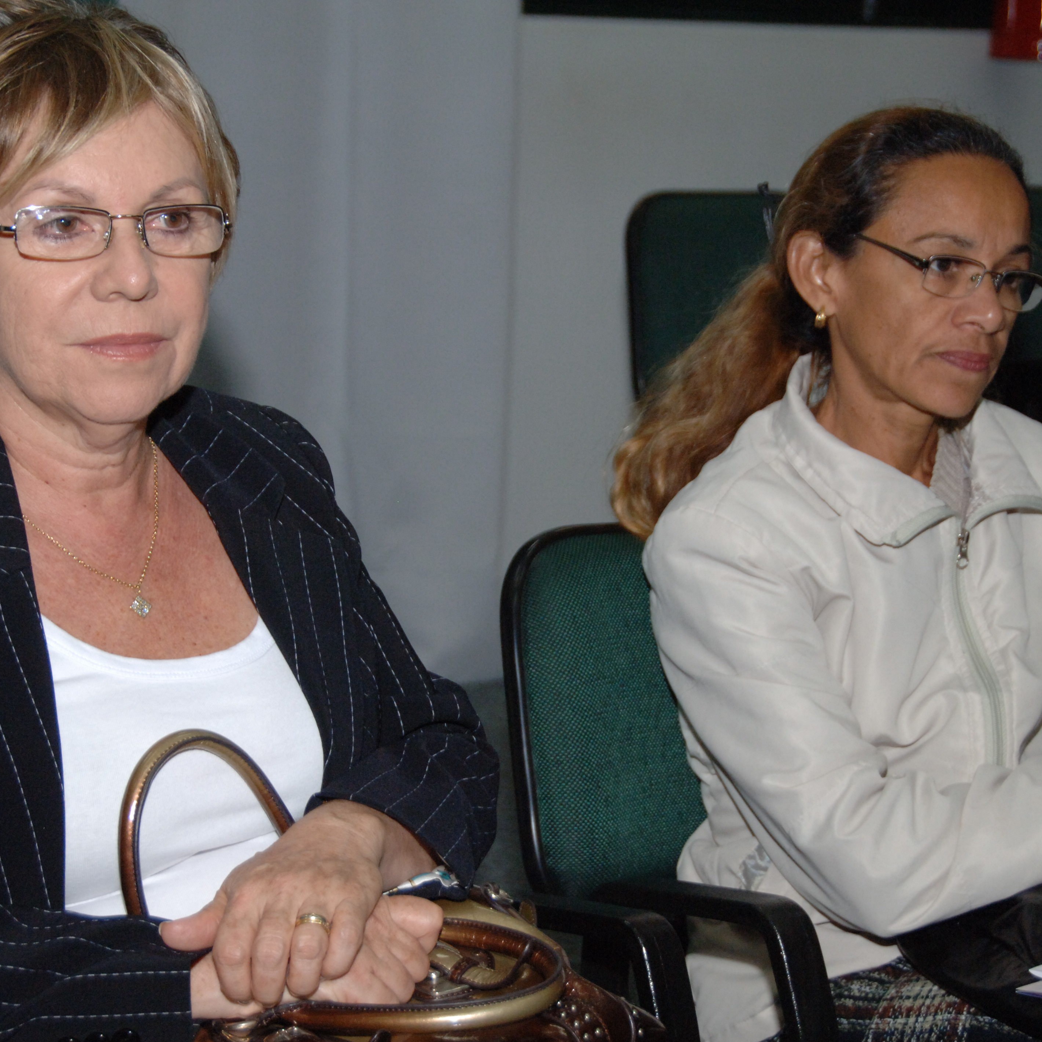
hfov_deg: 18.1
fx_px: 3269
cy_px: 521
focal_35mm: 96
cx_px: 540
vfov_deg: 18.1
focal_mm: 50
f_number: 4.8
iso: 800
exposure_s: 1/250
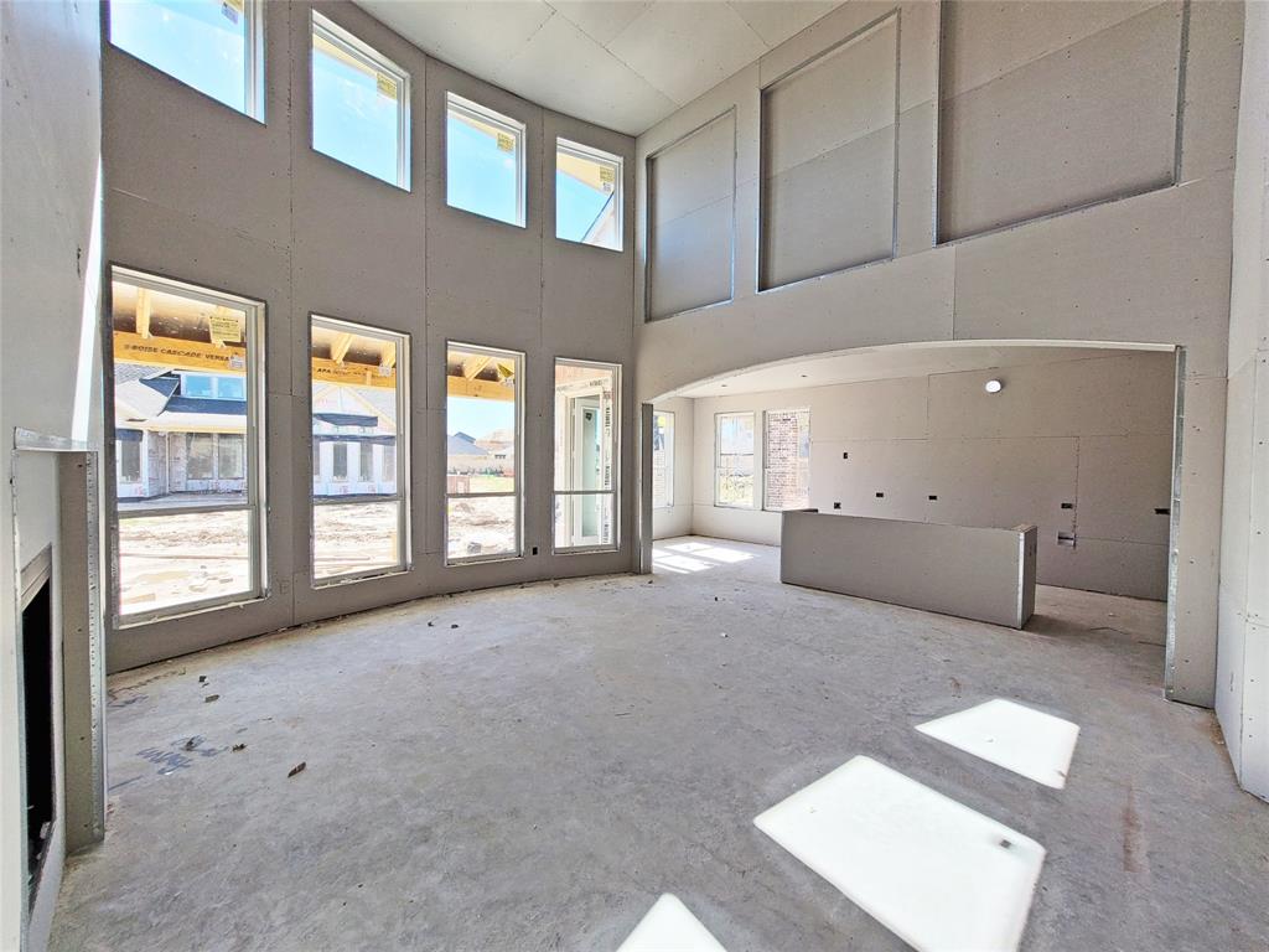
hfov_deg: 106.2
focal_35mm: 13
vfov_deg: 89.9
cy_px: 476
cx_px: 634
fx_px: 477
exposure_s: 1/381
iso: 40
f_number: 2.2
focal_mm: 1.74
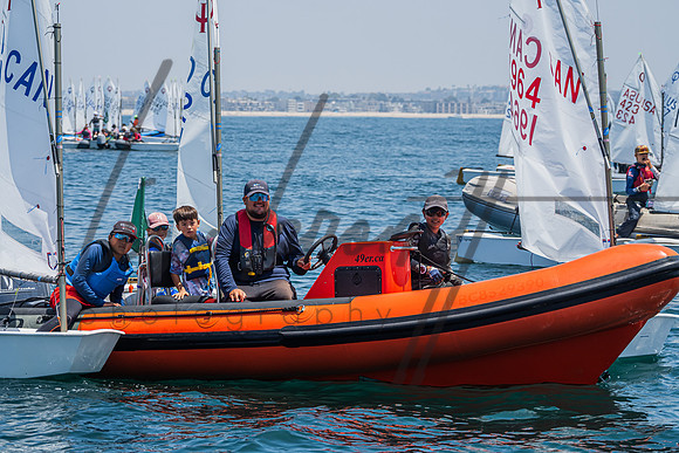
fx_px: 2517
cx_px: 306
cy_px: 219
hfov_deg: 15.4
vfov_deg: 10.3
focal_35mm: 133
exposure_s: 1/1000
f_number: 6.3
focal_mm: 105
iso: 320
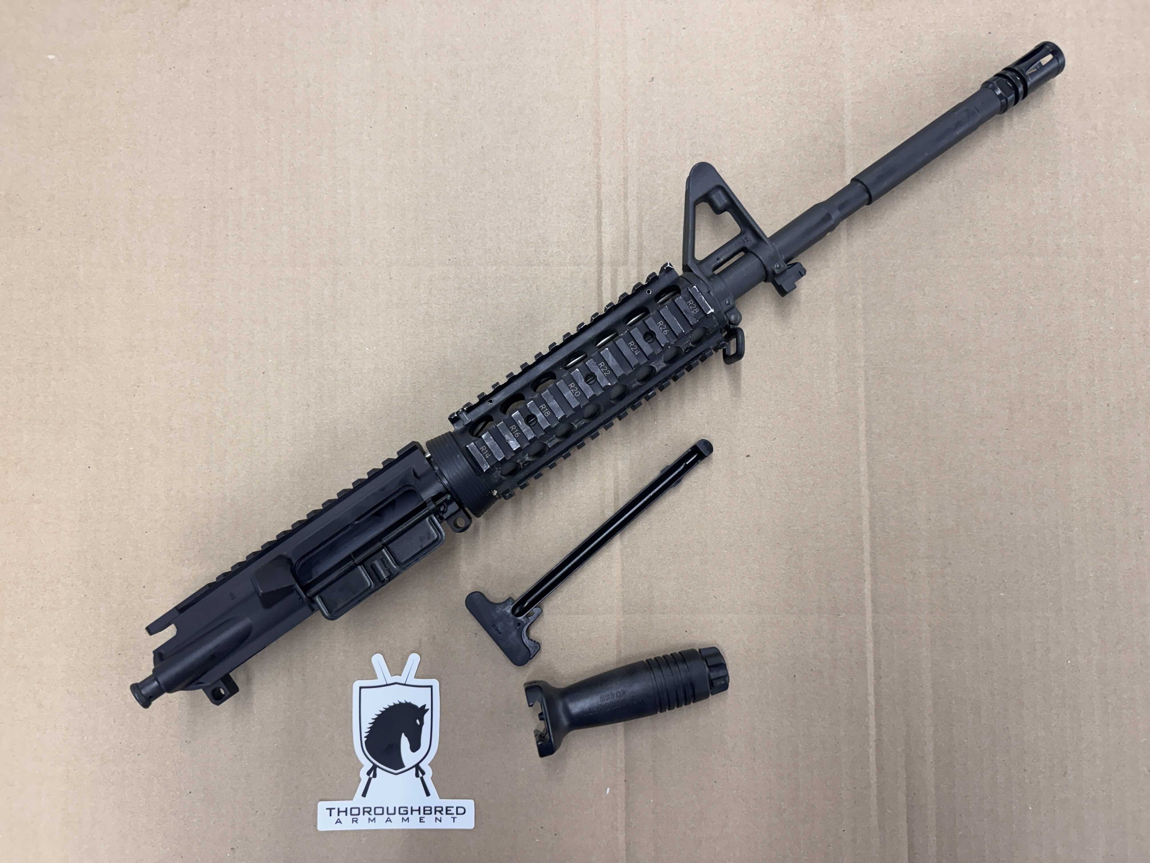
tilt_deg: -87.3
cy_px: 432
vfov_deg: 56.8
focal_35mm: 24
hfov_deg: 71.6
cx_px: 575
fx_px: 797
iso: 160
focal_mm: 6.76
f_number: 1.78
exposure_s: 1/120
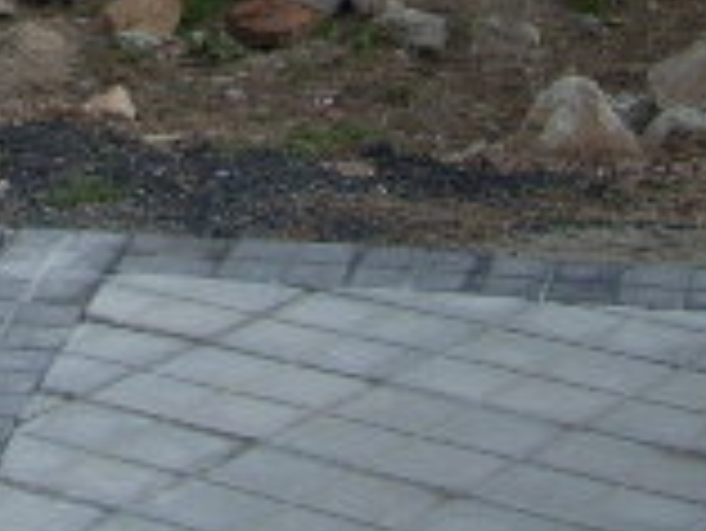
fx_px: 3082
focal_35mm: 151
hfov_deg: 12.5
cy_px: -446
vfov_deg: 9.3
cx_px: -310
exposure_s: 1/261
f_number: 5.6
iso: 64
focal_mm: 6.2
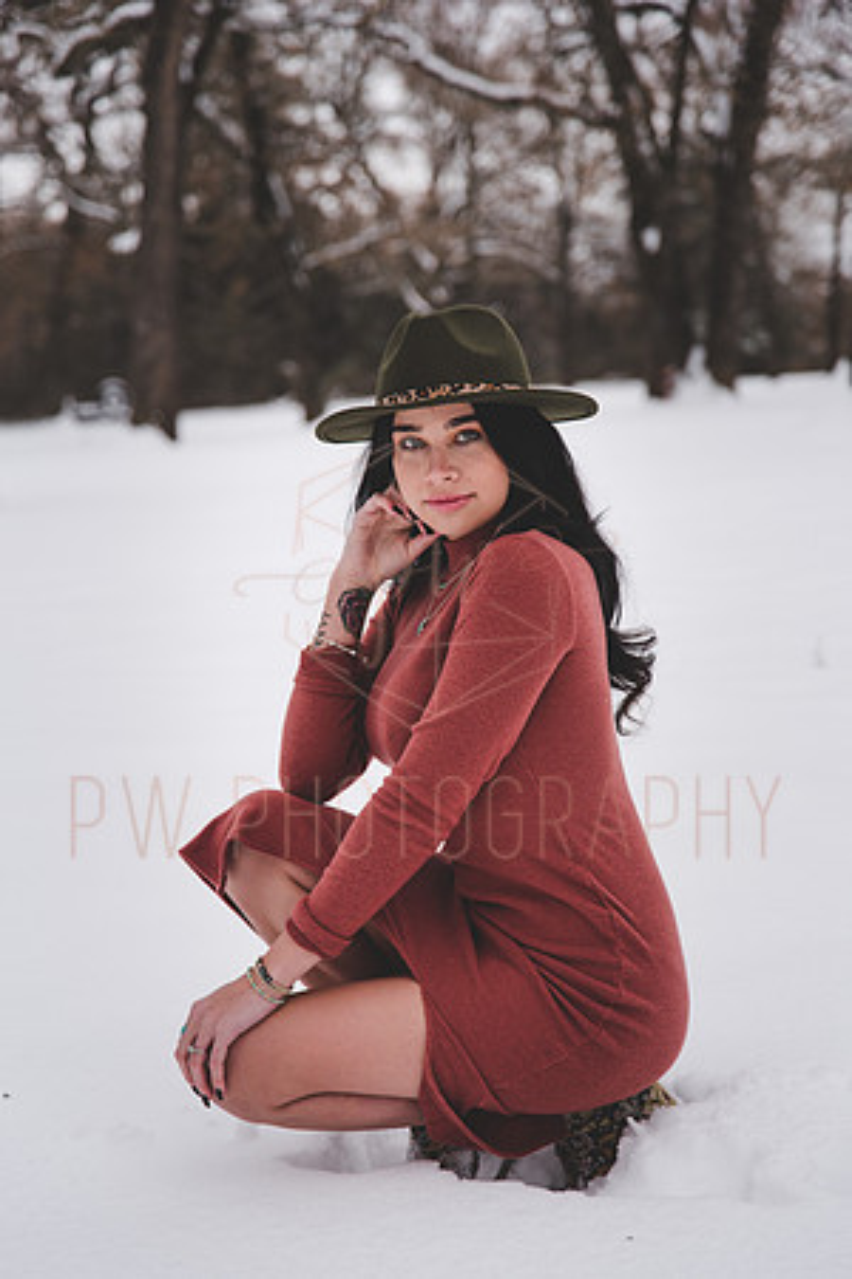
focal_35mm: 70
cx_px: 426
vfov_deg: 28.8
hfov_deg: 19.5
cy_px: 640
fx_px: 2485
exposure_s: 1/250
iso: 100
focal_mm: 70
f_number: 3.2
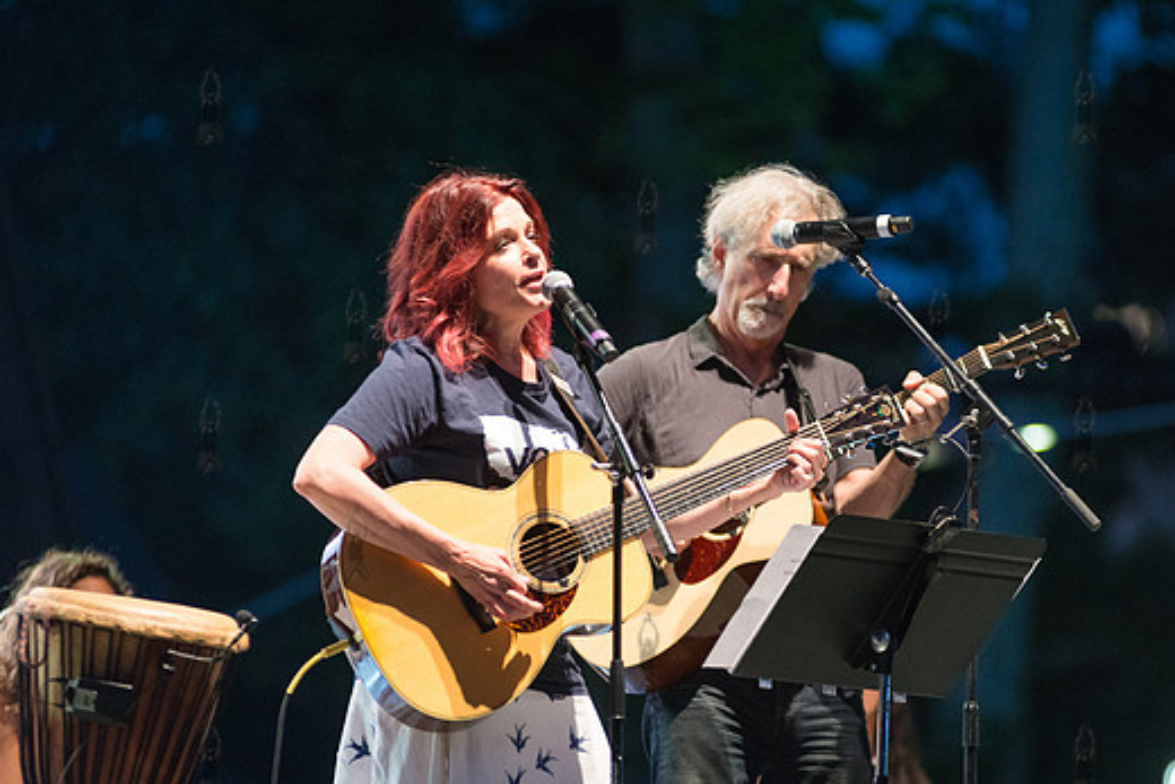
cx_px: 646
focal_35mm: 223
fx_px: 7280
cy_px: 433
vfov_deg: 6.2
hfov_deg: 9.2
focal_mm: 200
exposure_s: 1/320
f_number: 2.8
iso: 3200
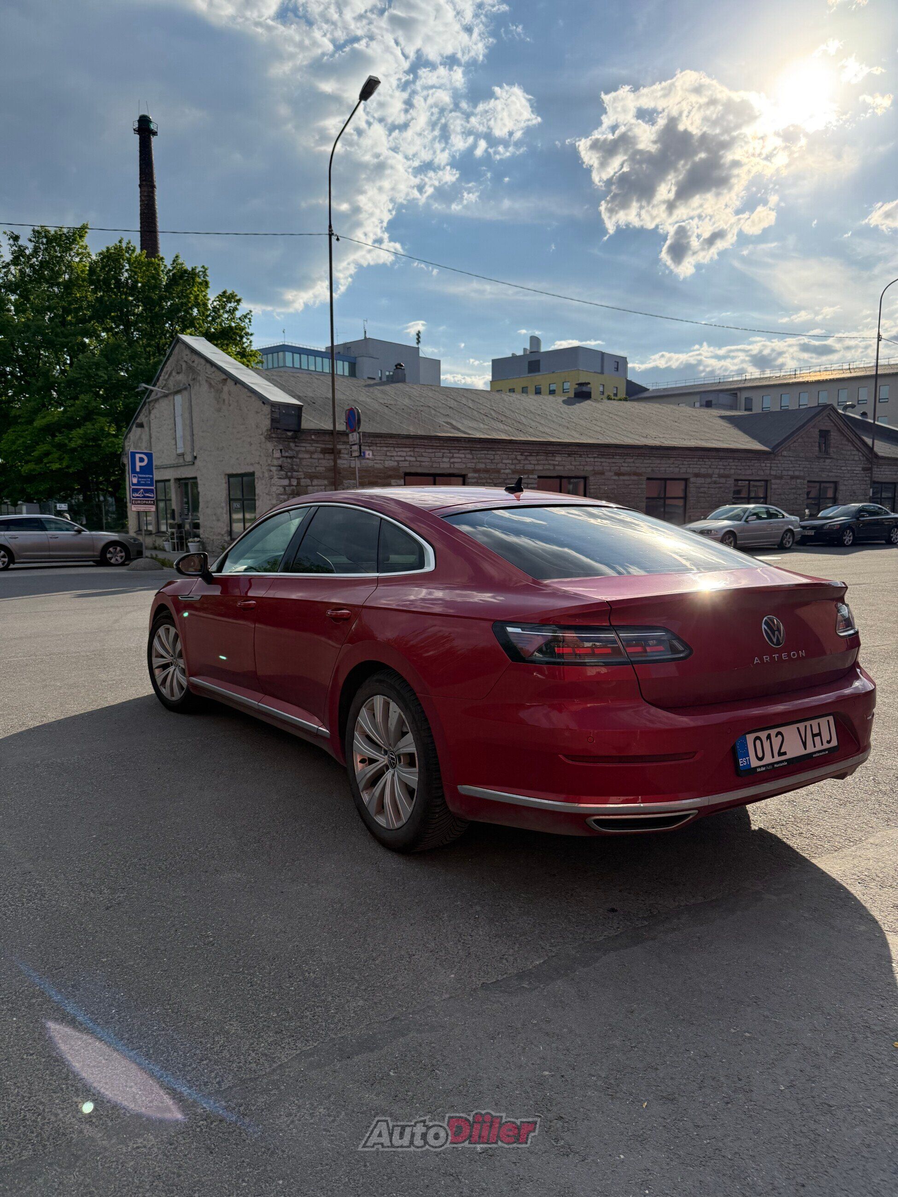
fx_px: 830
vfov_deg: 71.6
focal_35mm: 24
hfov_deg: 56.8
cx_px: 449
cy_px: 598
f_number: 1.78
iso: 100
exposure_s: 1/9091
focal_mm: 6.76
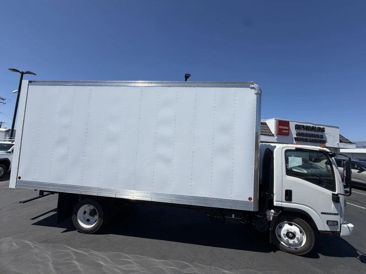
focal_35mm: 14
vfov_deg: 85.7
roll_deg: -3.2
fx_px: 148
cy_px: 137
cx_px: 183
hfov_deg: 102.1
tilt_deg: +5.6
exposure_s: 1/1259
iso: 20
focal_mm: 2.22
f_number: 2.2
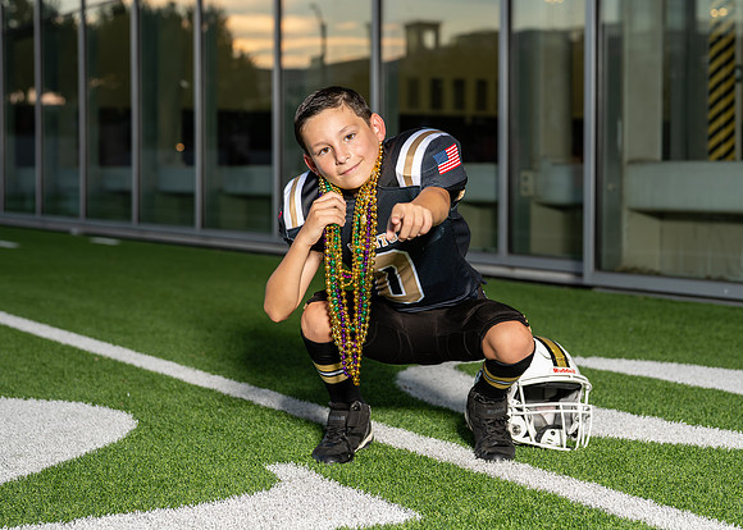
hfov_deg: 28.2
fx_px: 1480
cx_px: 374
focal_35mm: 70
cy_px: 229
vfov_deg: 20.3
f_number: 2.8
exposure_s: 1/400
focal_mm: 50
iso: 320
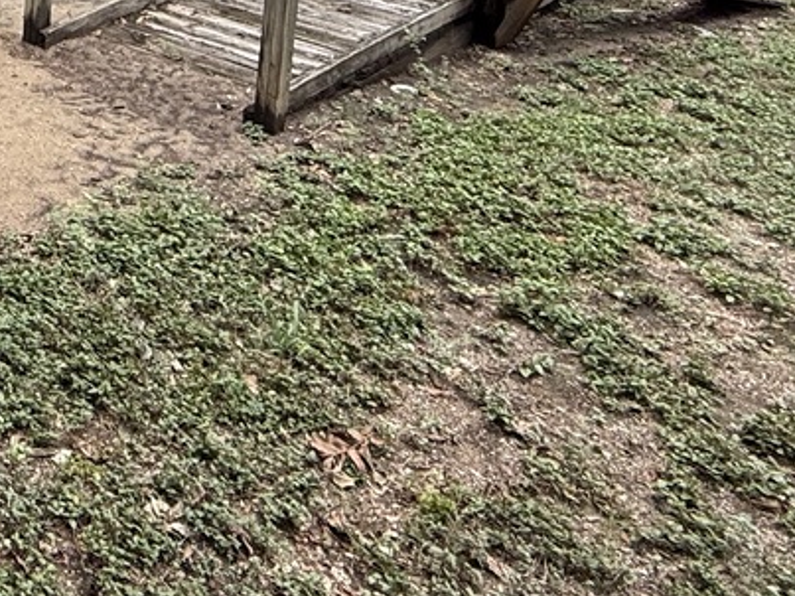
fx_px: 1148
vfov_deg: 23.9
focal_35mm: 50
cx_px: -160
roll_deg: -0.2
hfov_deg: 31.8
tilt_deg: -3.7
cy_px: -264
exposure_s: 1/99
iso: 64
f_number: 2.2
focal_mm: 2.22
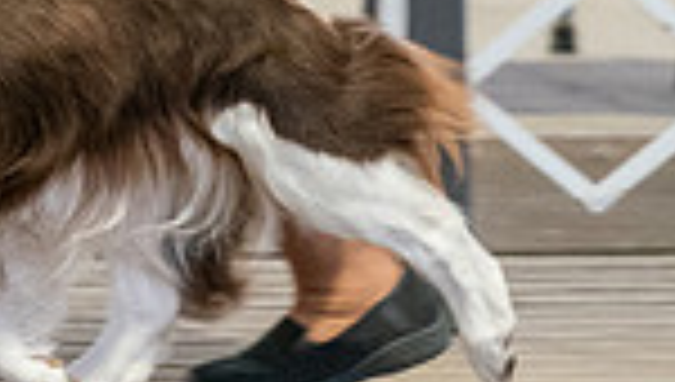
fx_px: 14846
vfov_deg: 1.5
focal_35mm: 828
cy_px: -283
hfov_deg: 2.6
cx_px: -286
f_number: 3.5
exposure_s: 1/250
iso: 6400
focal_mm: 176
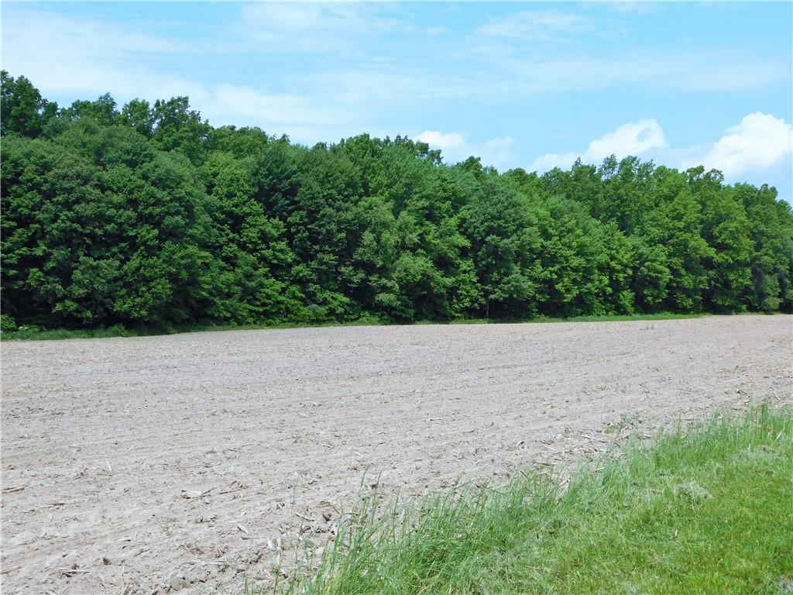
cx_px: 396
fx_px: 916
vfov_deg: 36.0
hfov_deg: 46.8
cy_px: 298
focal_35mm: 40
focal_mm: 7.1
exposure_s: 1/500
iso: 125
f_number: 7.2
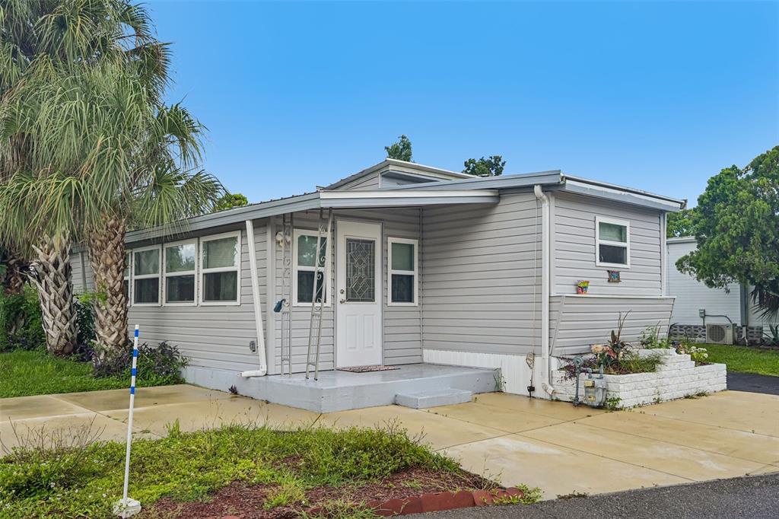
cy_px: 260
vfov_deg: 43.6
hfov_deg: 61.9
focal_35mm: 30
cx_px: 390
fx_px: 649
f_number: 8
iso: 400
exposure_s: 1/400
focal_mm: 30
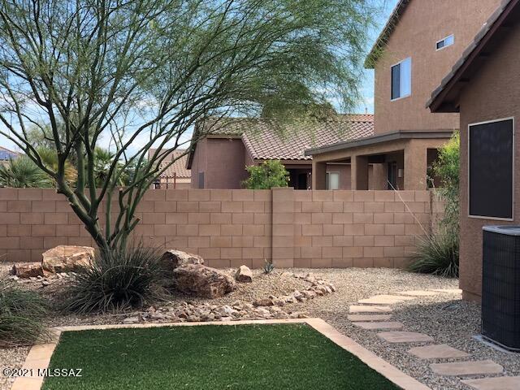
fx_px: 781
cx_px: 260
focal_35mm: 52
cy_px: 195
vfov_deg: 28.0
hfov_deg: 36.8
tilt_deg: -0.4
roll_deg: +0.9
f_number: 2.4
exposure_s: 1/289
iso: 16
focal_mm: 6
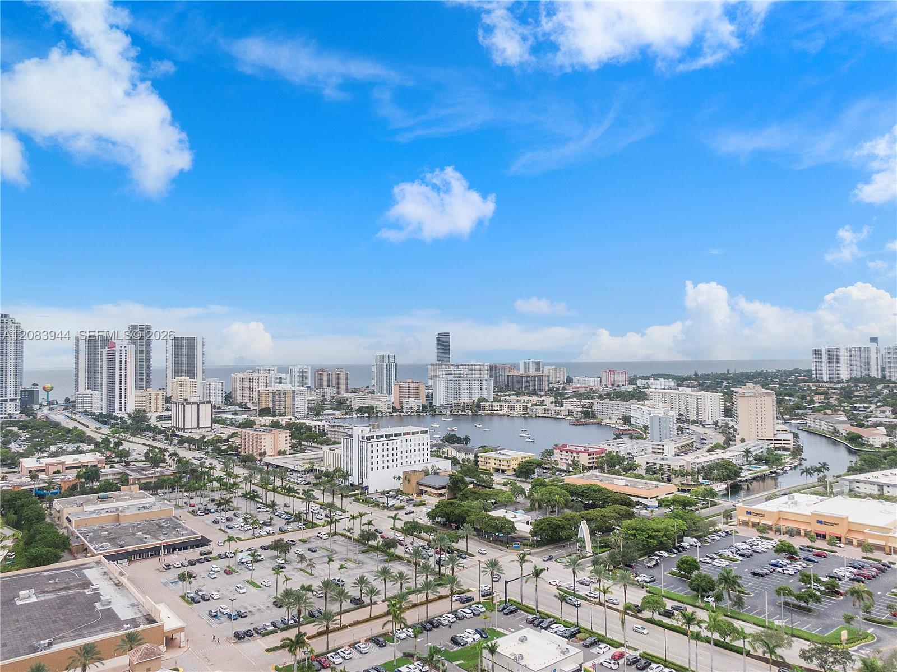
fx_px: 622
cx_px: 448
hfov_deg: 71.6
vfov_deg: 56.8
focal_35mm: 24
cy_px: 336
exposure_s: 1/2500
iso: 100
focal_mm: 4.39
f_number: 2.8
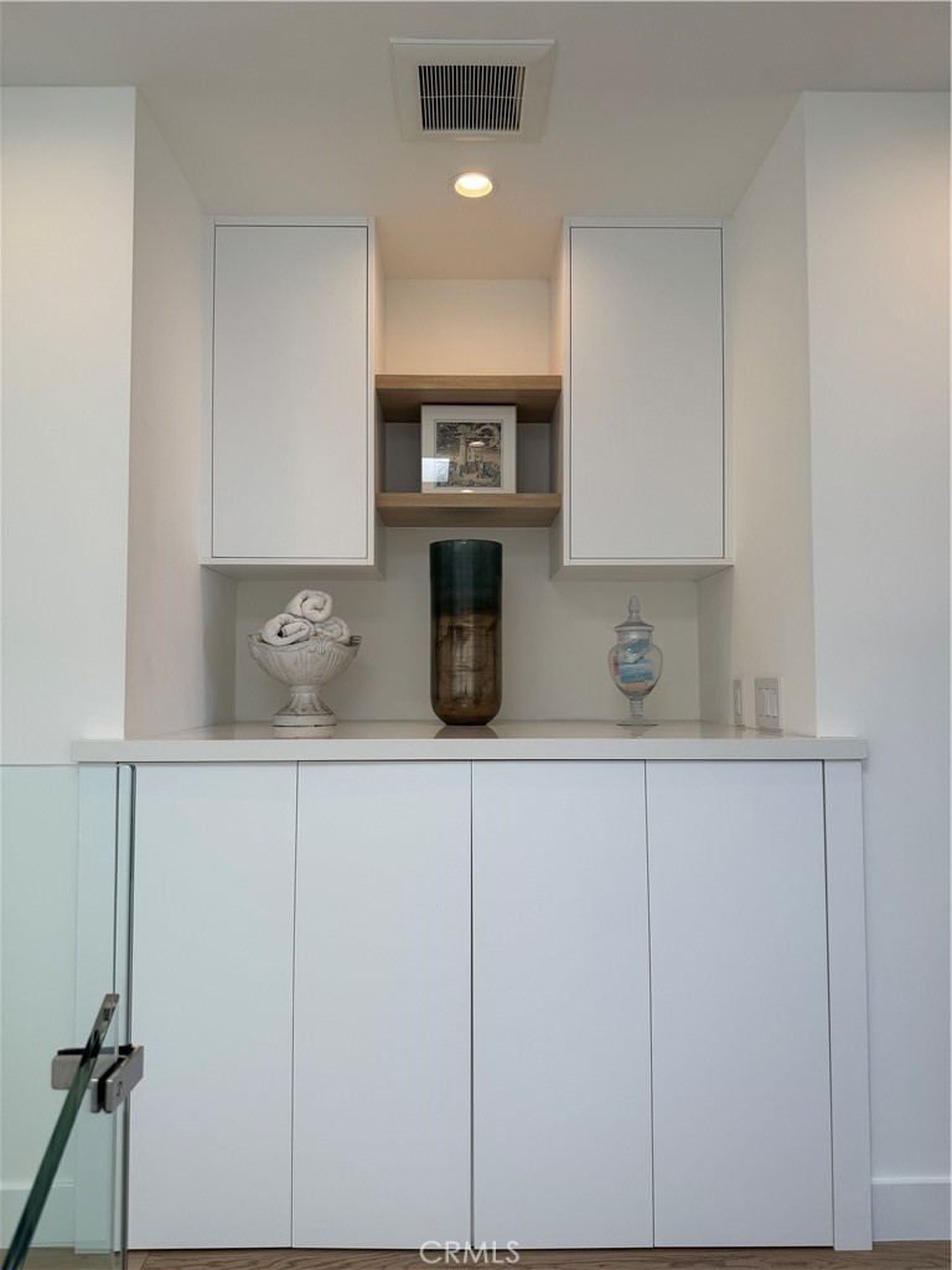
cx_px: 476
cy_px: 635
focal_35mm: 24
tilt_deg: +2.7
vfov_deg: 71.6
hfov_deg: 56.8
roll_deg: +0.6
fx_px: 880
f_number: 1.78
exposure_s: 1/417
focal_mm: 6.76
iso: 80
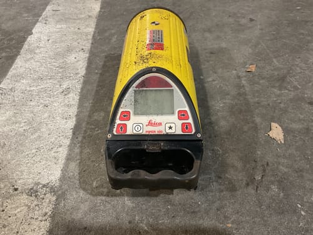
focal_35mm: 29
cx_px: 156
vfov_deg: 48.2
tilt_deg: -44.6
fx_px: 262
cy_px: 118
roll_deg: +1.9
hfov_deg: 61.7
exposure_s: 1/50
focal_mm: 3
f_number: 1.8
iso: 125
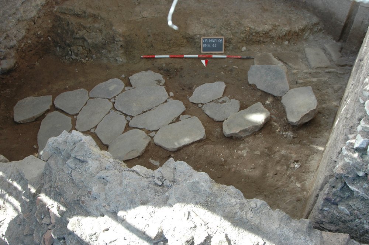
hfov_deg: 53.2
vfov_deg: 36.8
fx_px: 369
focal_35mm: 36
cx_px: 184
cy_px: 122
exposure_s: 1/160
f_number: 6.3
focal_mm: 24
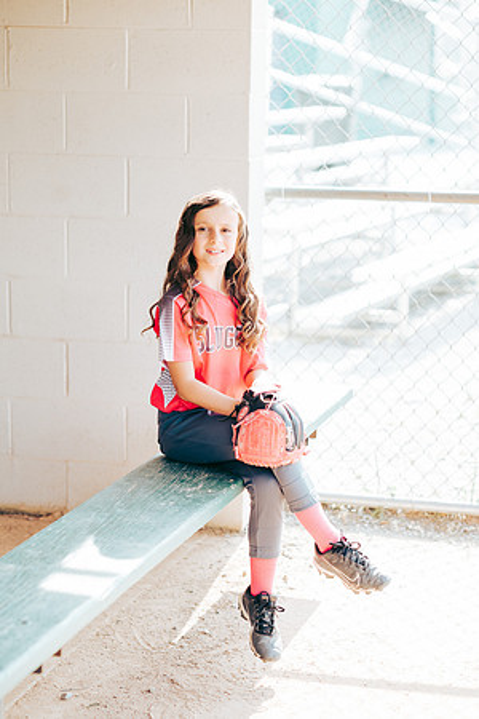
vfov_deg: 23.9
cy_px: 360
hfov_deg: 16.1
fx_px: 1696
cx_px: 240
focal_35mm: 85
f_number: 2.8
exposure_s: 1/320
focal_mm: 85
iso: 160
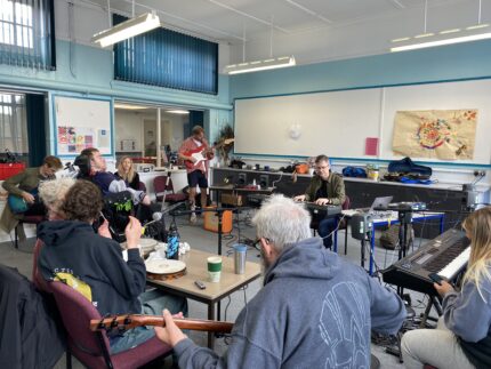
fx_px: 369
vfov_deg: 53.1
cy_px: 184
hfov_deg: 67.3
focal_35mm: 26
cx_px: 246
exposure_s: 1/100
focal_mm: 4.25
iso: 64
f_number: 1.8
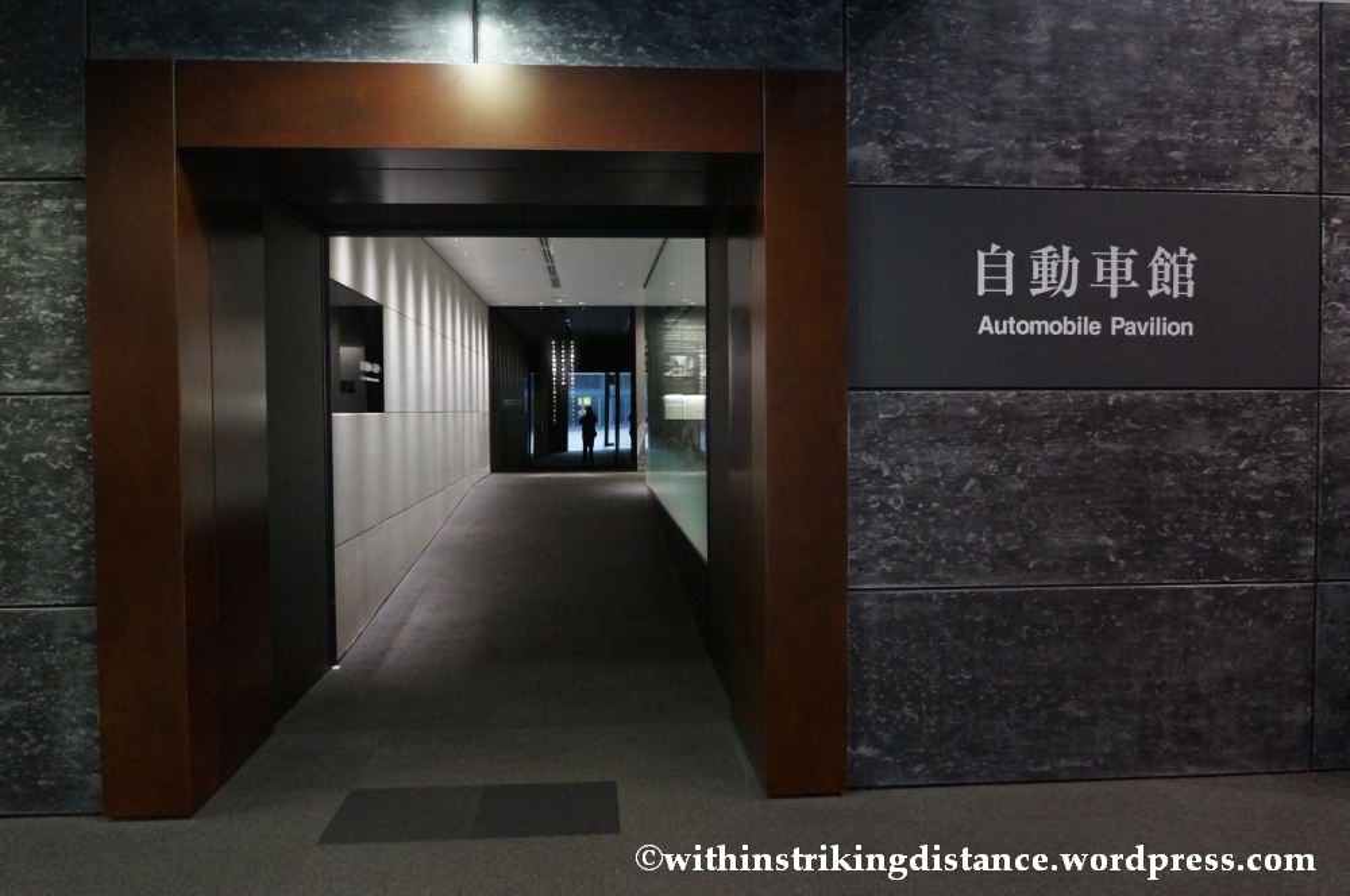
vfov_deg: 47.8
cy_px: 448
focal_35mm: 27
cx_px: 675
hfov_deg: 67.4
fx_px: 1011
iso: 3200
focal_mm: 18
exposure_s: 1/100
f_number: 3.5
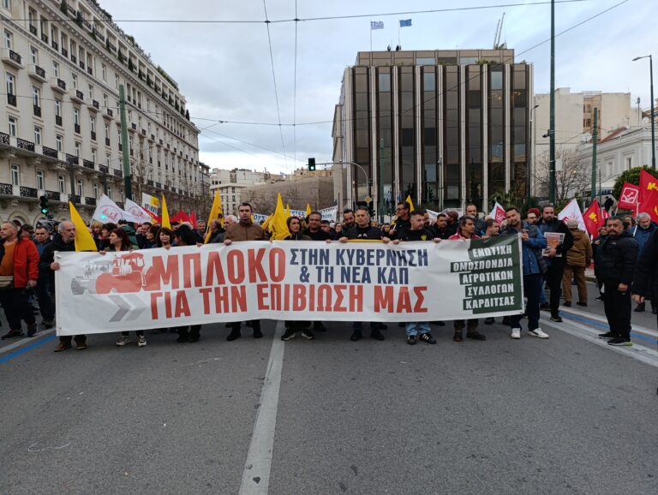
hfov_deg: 73.9
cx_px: 329
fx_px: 438
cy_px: 248
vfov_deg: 59.0
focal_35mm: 23
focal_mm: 6.14
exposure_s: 1/100
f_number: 1.6
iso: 100
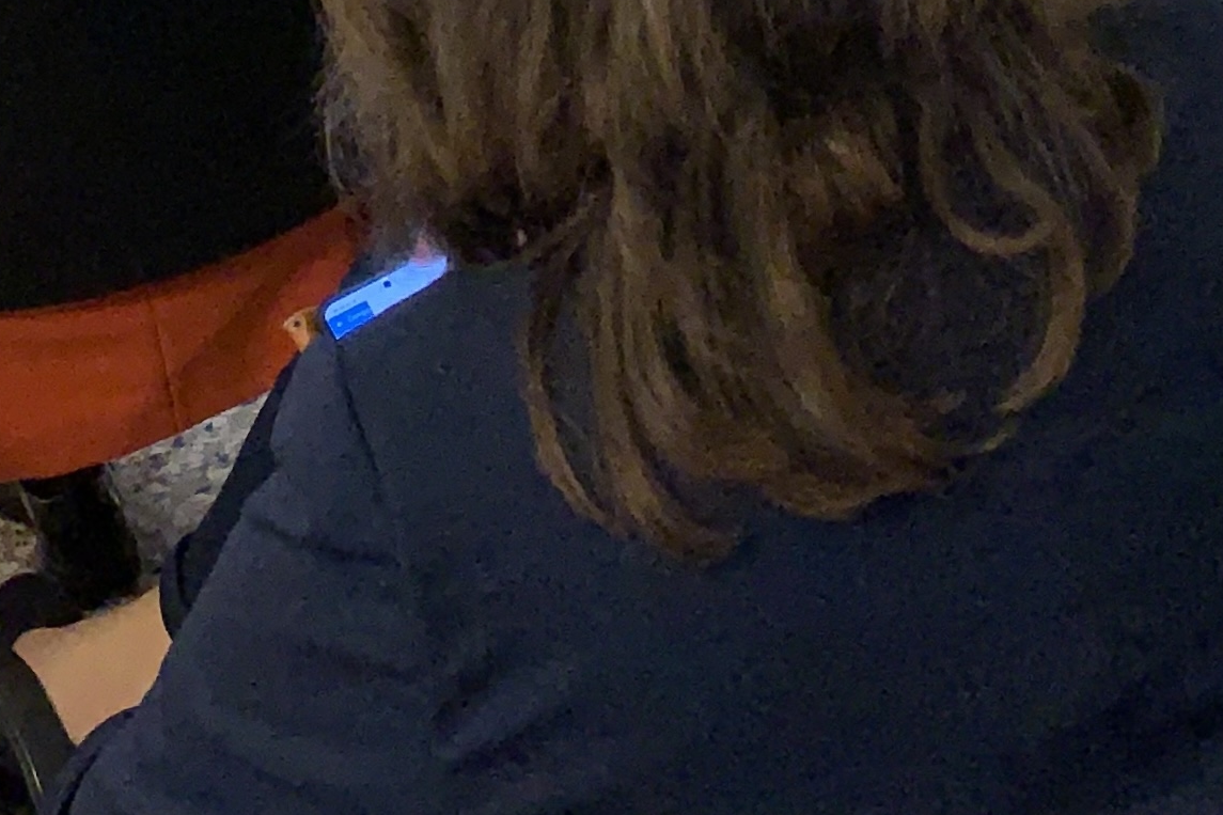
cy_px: -759
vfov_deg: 15.1
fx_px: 2547
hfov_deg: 27.0
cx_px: 590
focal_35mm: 75
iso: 320
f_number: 1.8
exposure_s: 1/60
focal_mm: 4.25
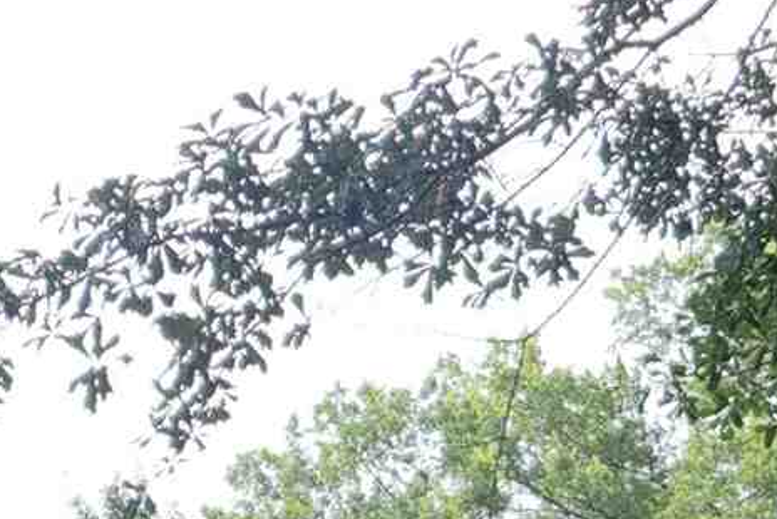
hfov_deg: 11.9
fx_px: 3715
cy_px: 1488
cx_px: 474
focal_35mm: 172
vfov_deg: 7.2
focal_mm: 7
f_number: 1.8
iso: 20
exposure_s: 1/172
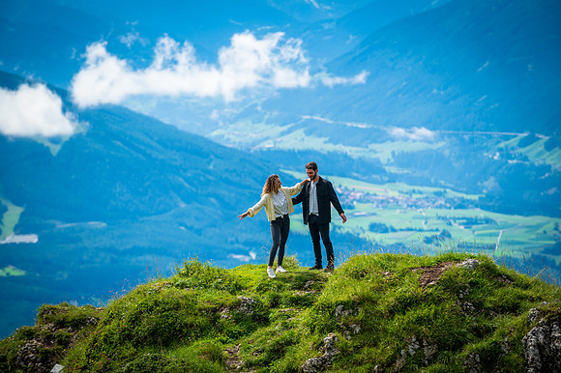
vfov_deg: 6.9
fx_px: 3115
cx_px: 280
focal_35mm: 200
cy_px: 186
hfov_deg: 10.3
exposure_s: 1/1000
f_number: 4
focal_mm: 200
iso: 100
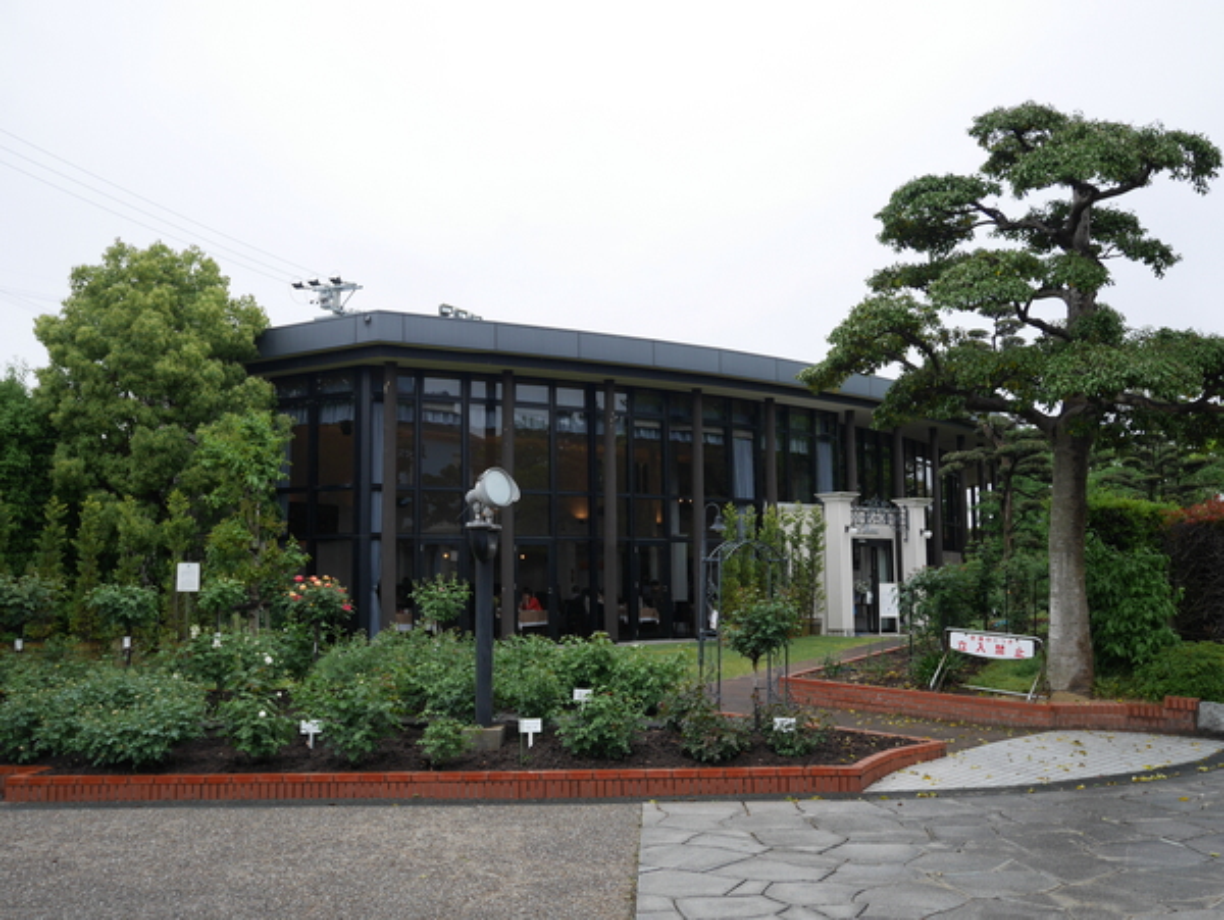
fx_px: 1203
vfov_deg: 41.8
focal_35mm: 34
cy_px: 460
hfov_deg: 53.9
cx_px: 612
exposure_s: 1/160
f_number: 5
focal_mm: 17
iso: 200
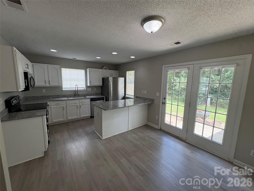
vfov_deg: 85.7
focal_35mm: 14
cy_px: 96
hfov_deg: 102.1
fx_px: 103
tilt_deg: -7.4
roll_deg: -0.6
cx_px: 127
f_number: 2.2
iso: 100
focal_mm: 2.22
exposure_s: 1/132
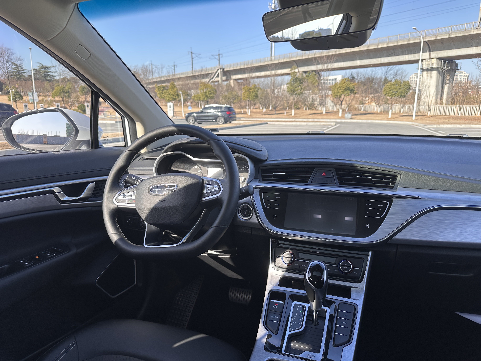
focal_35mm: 24
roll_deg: +0.5
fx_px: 333
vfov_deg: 56.8
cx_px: 240
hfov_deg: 71.6
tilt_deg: -13.4
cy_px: 180
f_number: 1.78
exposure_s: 1/667
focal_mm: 6.86
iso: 80
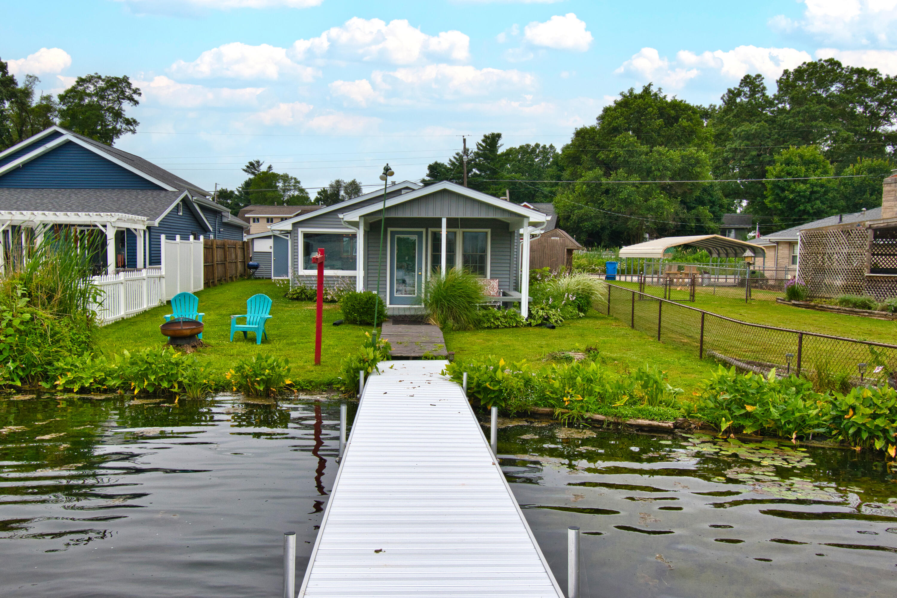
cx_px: 448
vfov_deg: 43.6
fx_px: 747
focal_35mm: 30
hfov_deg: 61.9
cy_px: 299
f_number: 11
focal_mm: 20
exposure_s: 1/400
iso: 400
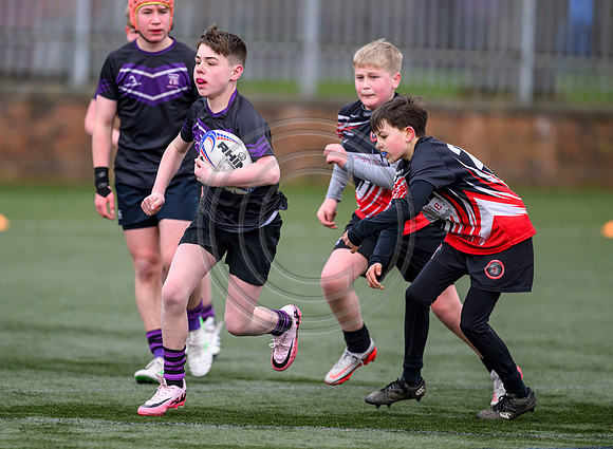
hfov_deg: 4.5
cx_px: 293
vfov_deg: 3.3
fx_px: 7805
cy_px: 234
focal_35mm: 444
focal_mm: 400
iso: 500
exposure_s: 1/1600
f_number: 3.2
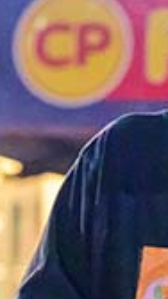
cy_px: 443
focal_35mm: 431
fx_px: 3427
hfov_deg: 2.8
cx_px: 363
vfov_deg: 5.0
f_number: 2.8
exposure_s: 1/250
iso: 25600
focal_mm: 72
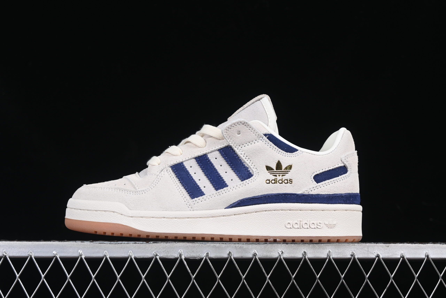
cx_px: 223
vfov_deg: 18.2
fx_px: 929
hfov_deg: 27.0
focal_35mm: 75
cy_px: 149
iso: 160
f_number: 8
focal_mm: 50
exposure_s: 1/80
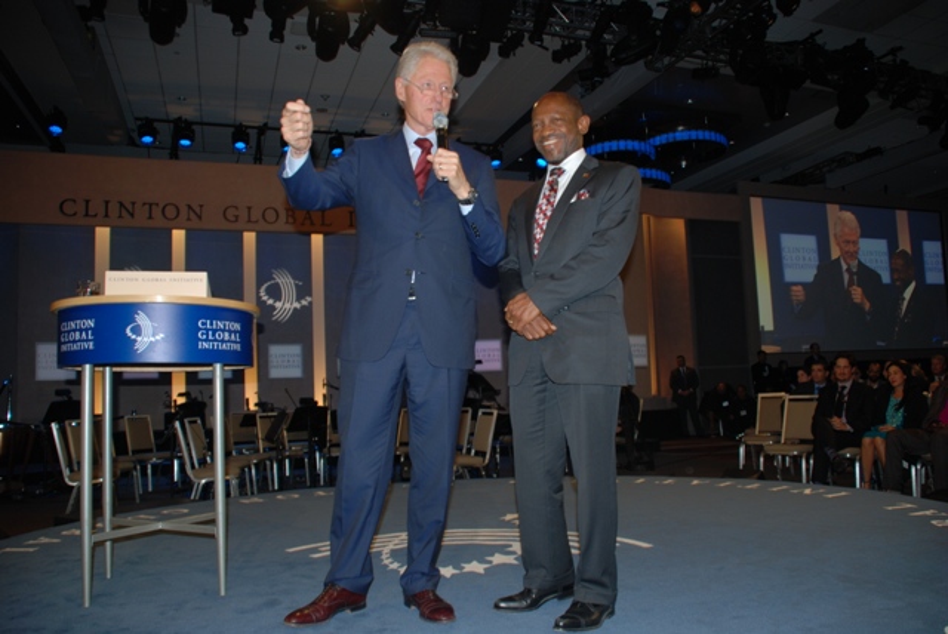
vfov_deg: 48.0
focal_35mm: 27
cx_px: 474
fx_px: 712
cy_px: 317
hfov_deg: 67.3
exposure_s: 1/60
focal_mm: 18
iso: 100
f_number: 3.5
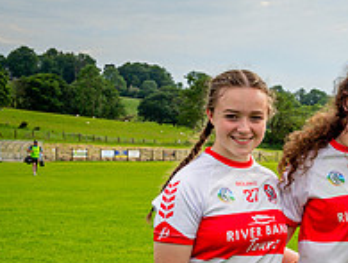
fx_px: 1138
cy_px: 251
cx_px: 435
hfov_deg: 16.5
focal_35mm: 113
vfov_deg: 13.0
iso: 100
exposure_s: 1/100
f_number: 8
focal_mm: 32
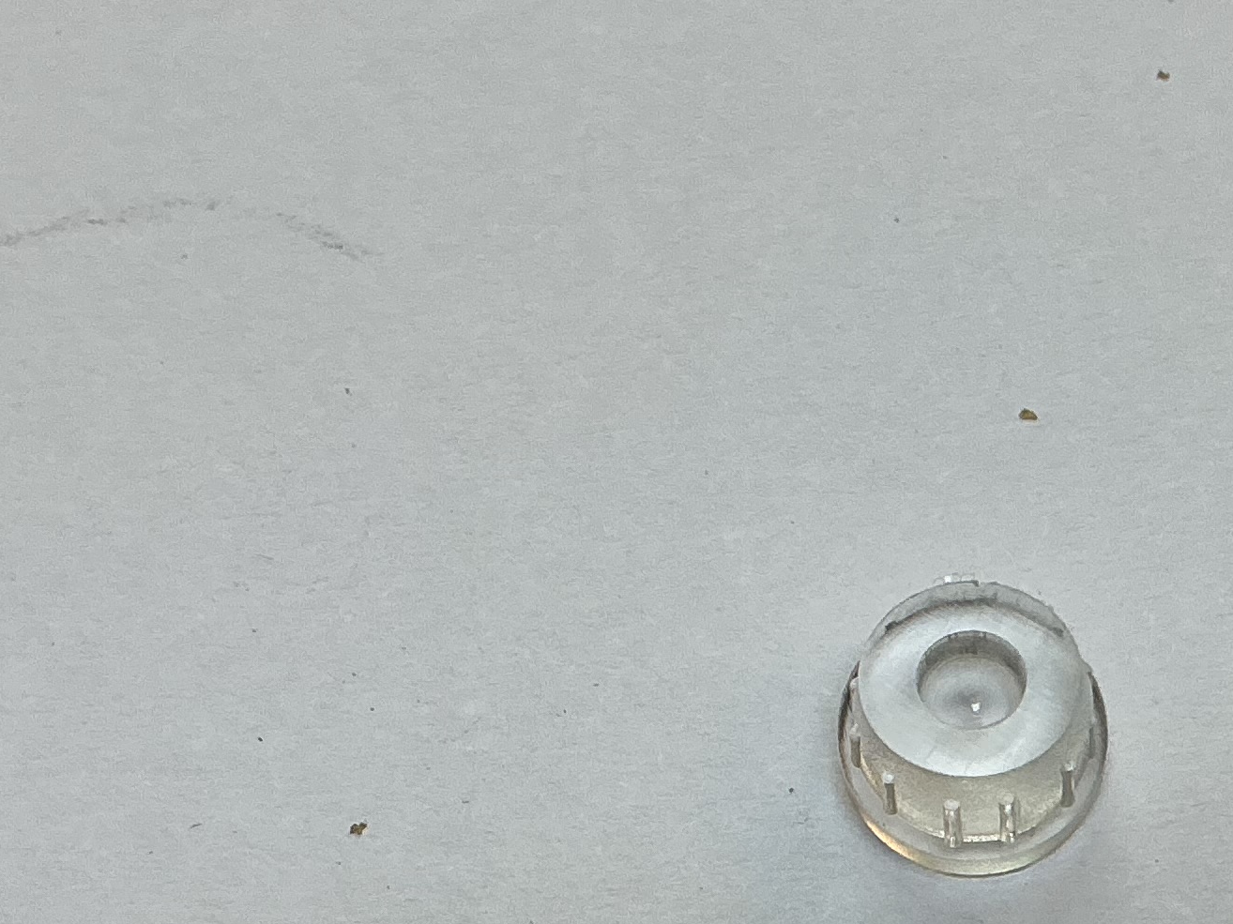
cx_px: 883
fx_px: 3170
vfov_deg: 16.5
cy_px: 666
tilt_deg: -68.6
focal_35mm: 89
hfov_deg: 21.9
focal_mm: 3
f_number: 1.8
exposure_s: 1/100
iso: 16
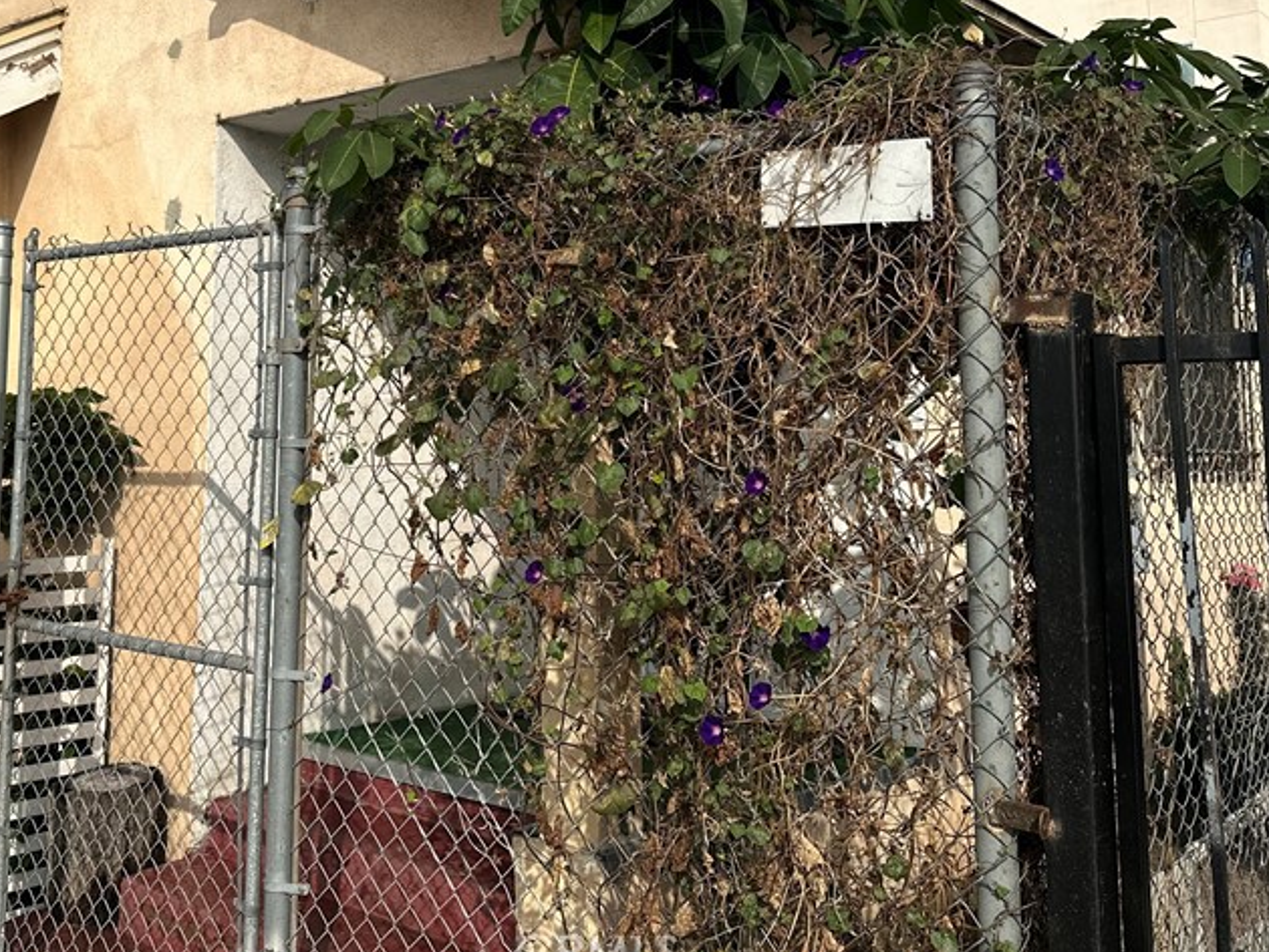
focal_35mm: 39
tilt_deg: +9.3
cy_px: 209
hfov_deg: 47.2
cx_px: 441
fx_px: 1430
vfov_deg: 35.8
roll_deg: -2.0
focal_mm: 6.86
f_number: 1.78
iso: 80
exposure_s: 1/7576
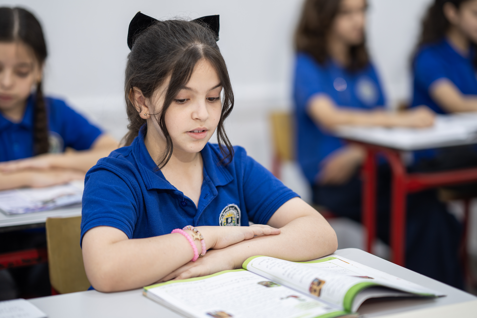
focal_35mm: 85
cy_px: 159
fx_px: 1126
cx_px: 238
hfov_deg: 23.9
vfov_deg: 16.1
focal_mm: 85
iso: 200
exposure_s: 1/200
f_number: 1.4
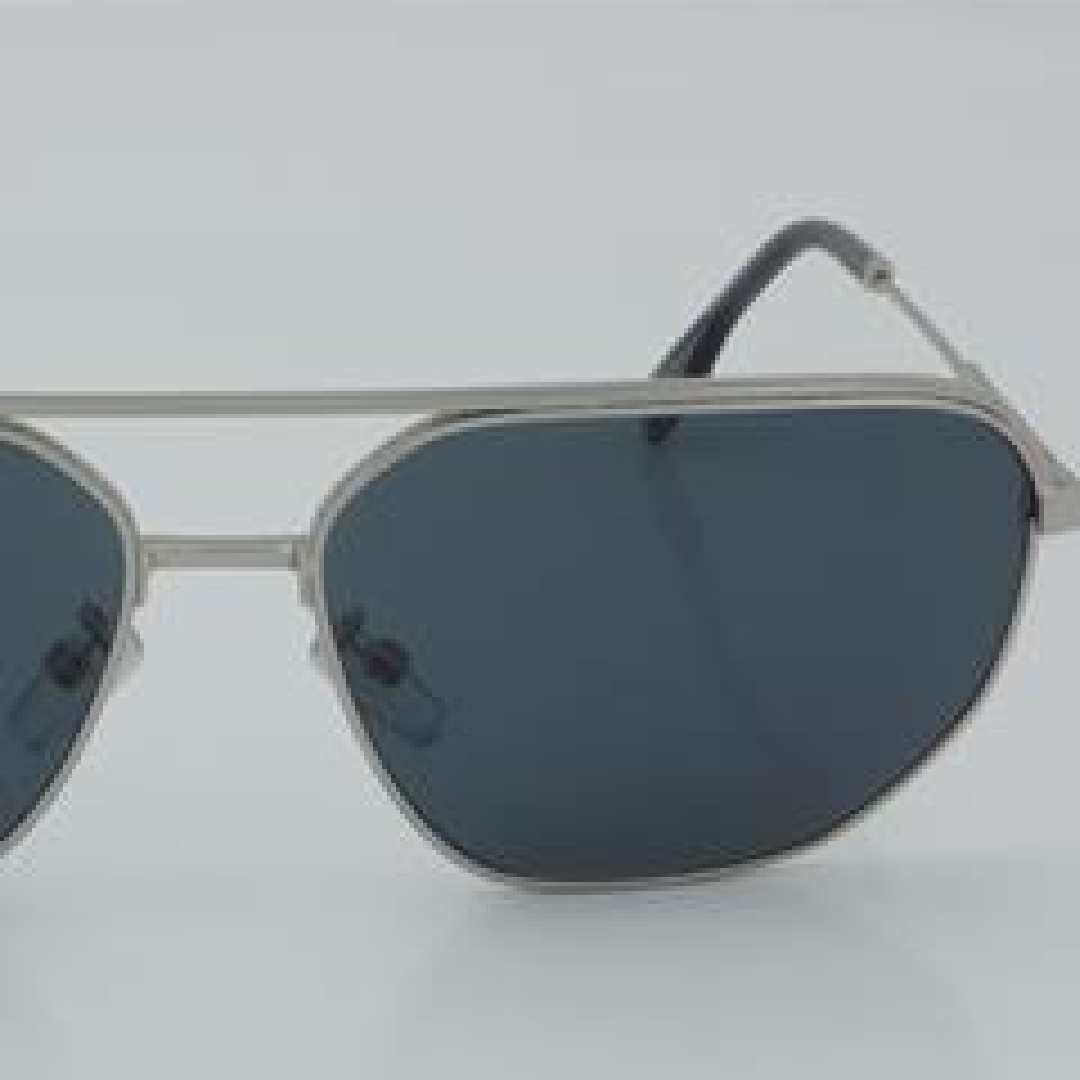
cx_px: 216
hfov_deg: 14.8
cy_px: 576
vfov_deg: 14.9
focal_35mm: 117
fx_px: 4120
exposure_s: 1/4
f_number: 32
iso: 100
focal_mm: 55
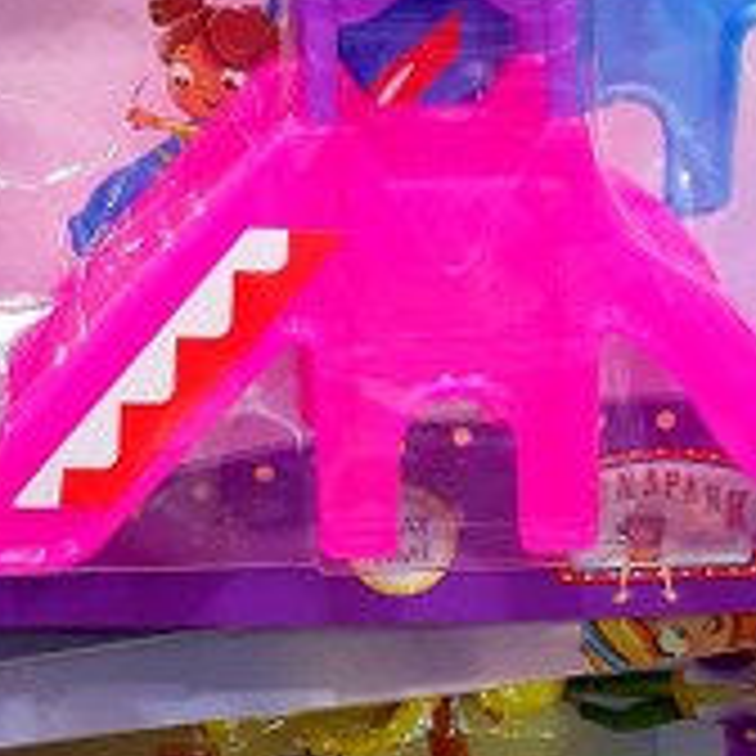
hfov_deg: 21.1
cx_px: 256
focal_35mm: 82
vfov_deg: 18.5
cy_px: -405
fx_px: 2026
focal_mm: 4.32
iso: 250
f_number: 2.4
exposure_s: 1/50
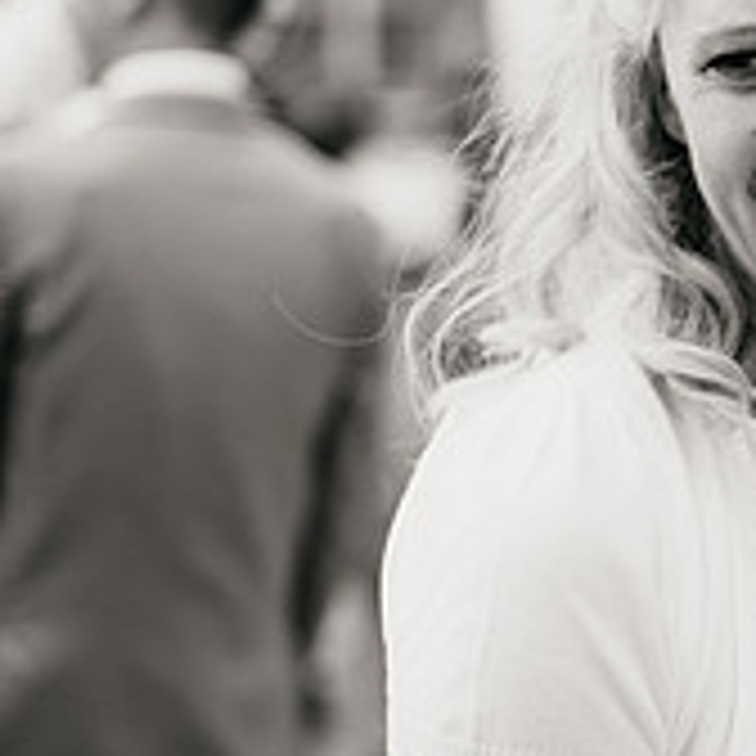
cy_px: 279
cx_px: 670
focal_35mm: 114
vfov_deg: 15.3
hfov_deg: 15.1
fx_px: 2817
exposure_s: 1/100
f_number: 1.8
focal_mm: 50
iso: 640
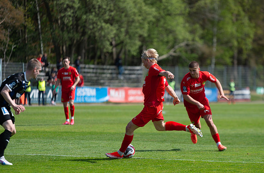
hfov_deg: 9.1
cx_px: 150
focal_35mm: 228
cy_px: 100
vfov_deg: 5.9
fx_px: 1665
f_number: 3.2
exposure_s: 1/1600
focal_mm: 200
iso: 100
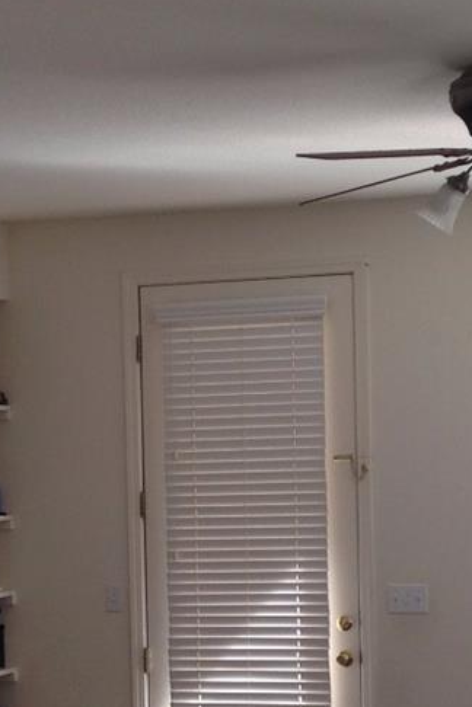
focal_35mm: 106
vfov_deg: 19.1
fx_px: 2085
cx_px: 264
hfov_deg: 12.9
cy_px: 544
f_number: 2.4
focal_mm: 4.12
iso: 50
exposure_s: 1/123
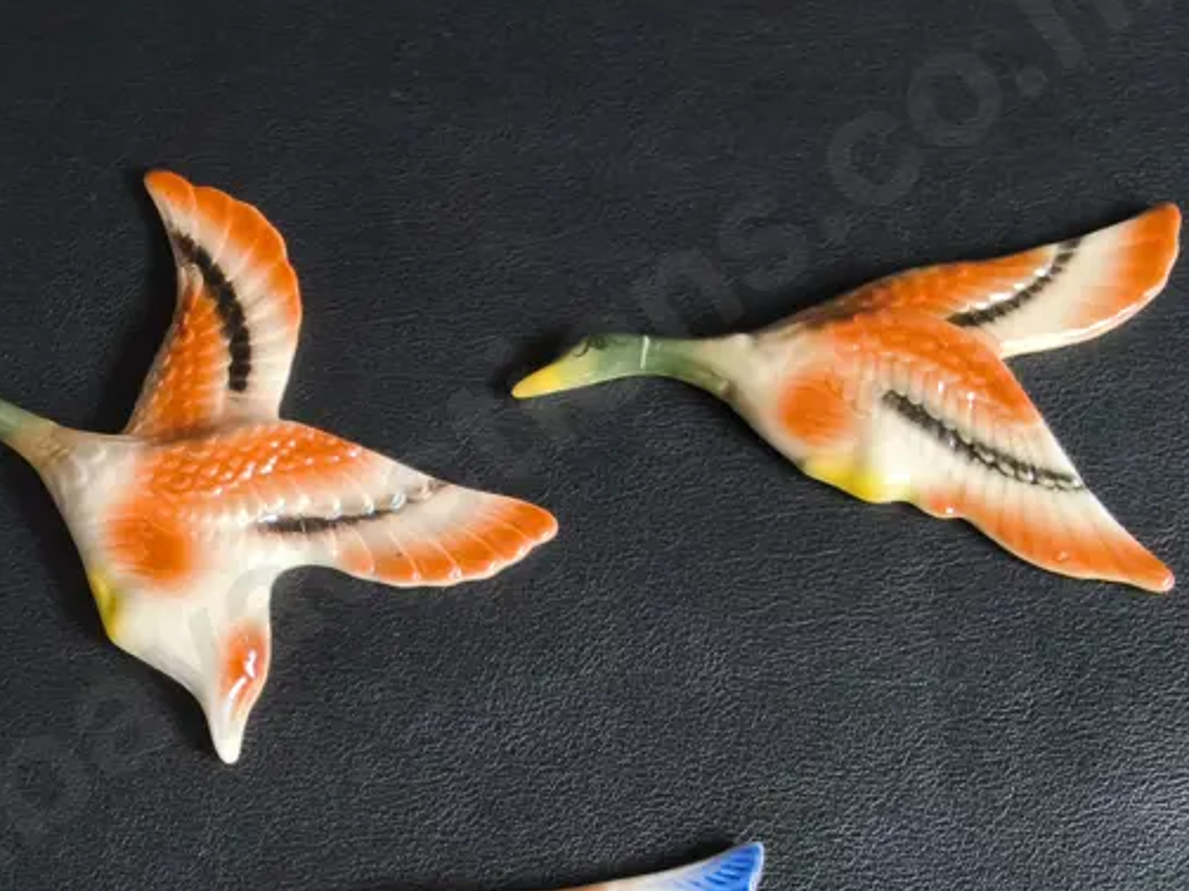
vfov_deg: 26.3
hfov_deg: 33.7
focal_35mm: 55
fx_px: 1889
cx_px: 210
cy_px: 655
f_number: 2
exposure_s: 1/120
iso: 200
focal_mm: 2.87
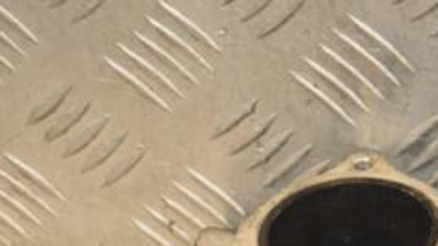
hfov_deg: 8.6
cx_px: 509
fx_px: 2891
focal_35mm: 249
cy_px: 248
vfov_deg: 4.9
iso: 800
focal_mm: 62
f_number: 5.6
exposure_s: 1/200
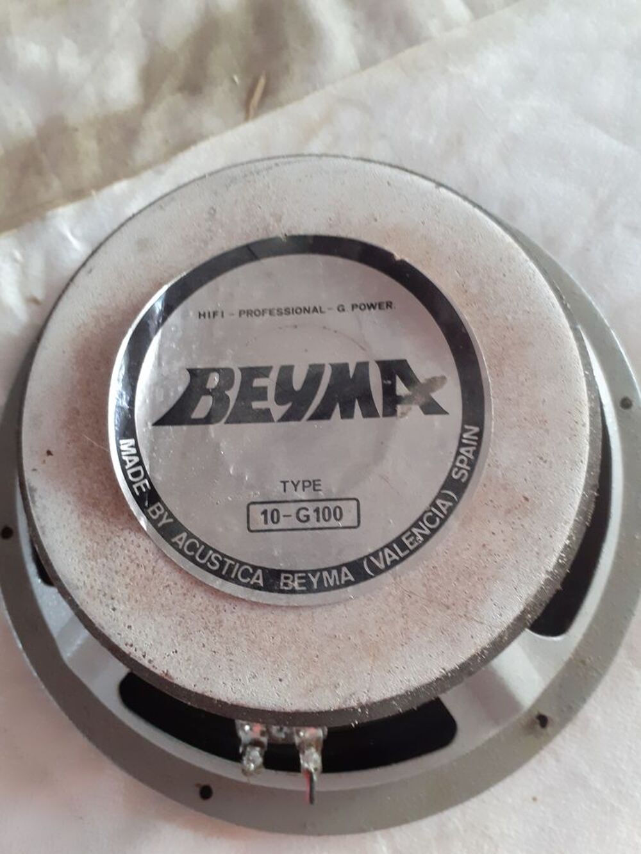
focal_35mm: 27
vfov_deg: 65.3
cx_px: 320
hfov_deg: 51.4
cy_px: 427
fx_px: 667
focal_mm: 3.6
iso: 250
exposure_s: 1/50
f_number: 1.9
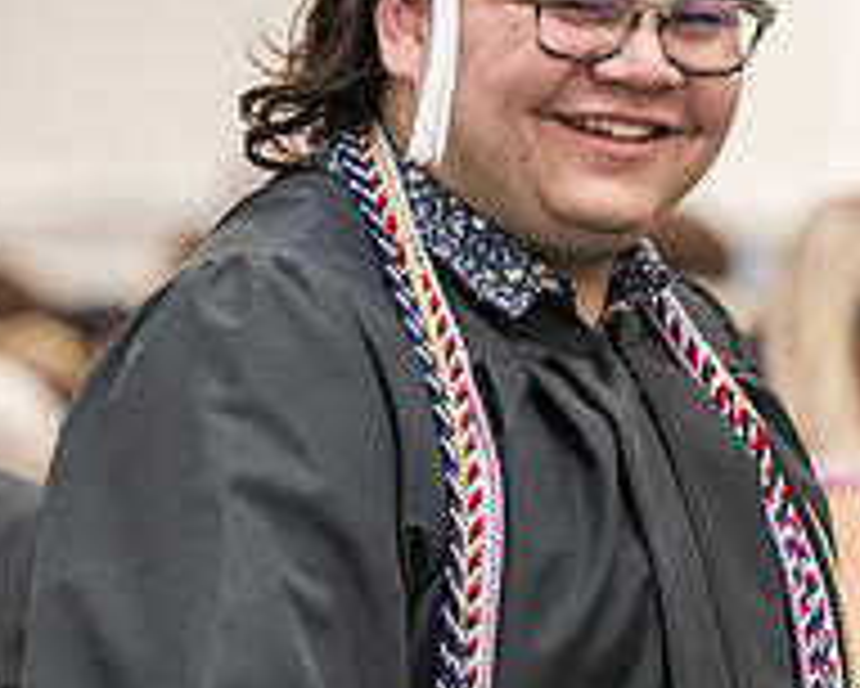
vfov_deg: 3.4
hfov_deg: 4.2
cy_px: 348
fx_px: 11587
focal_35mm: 455
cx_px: 693
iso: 2500
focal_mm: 160
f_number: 3.2
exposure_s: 1/200
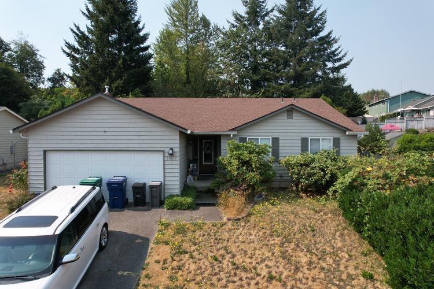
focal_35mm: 22
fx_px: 265
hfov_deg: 78.6
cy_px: 144
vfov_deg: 57.2
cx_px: 217
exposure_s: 1/1500
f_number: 2.8
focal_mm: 8.38
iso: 110
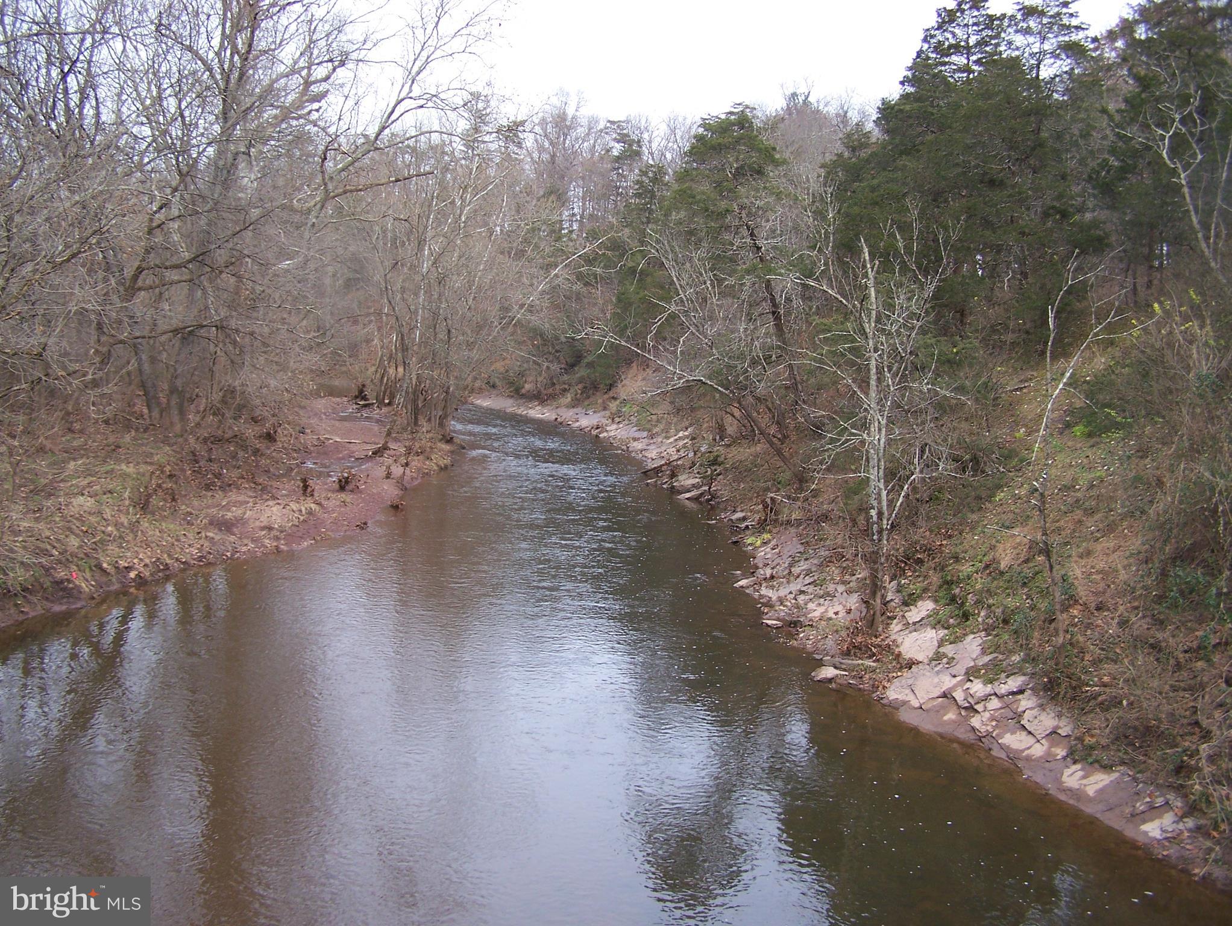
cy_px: 463
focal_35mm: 38
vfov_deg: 37.8
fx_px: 1353
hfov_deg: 48.9
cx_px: 616
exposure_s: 1/250
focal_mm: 6.3
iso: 80
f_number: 2.8
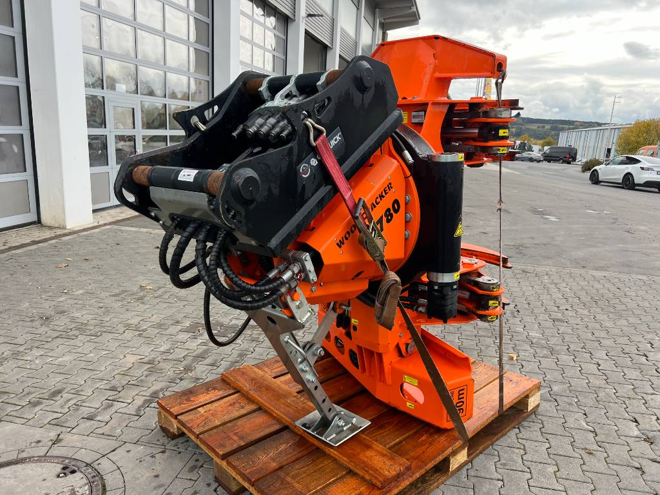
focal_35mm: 26
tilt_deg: -13.4
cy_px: 248
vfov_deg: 53.1
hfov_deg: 67.3
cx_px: 330
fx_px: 496
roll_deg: -2.7
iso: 50
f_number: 1.5
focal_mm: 5.7
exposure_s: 1/513
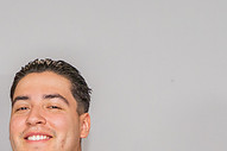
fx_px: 1147
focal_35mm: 182
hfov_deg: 11.1
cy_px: 238
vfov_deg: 7.4
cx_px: -60
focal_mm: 46
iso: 640
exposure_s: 1/160
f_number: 4.5
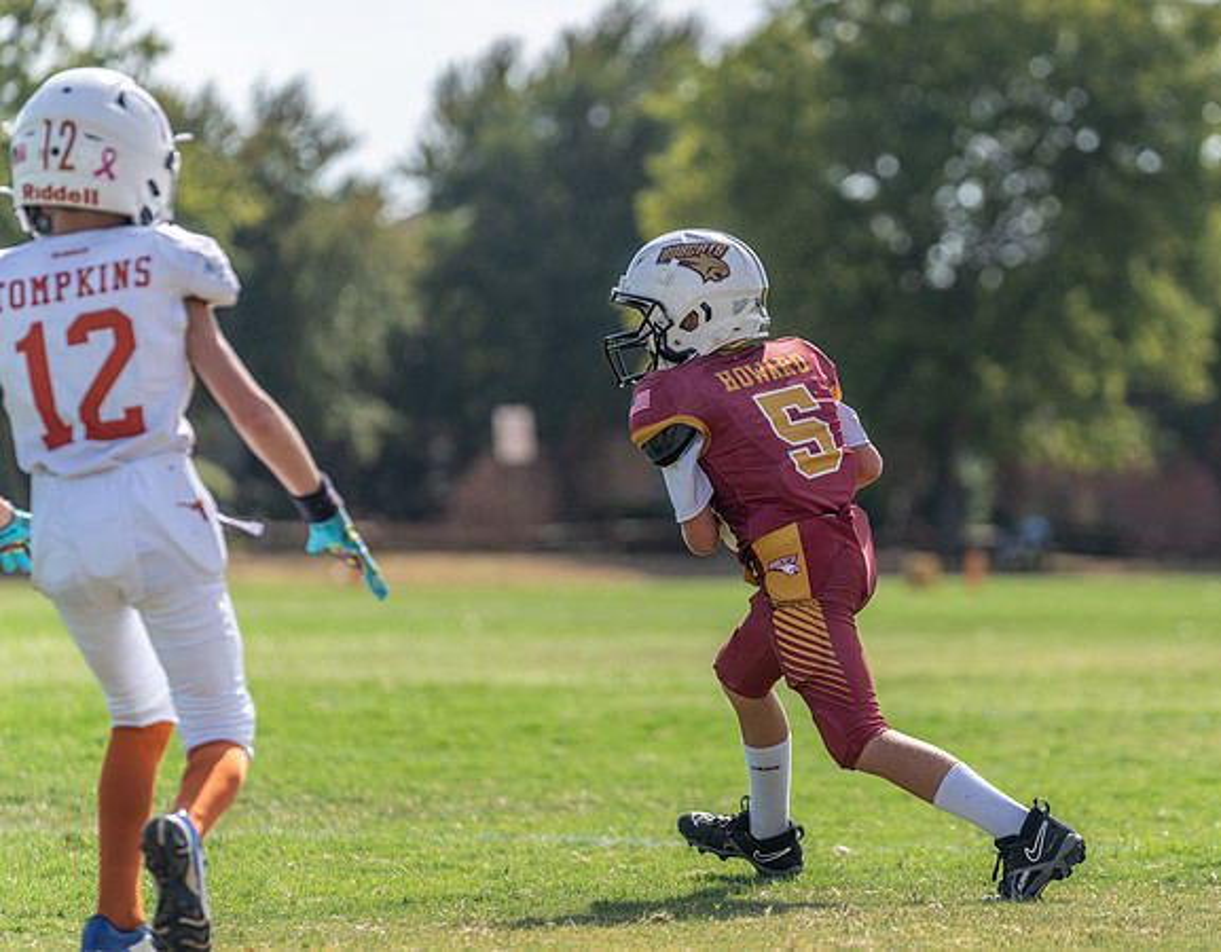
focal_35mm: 223
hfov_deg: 8.7
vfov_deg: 6.8
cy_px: 447
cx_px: 763
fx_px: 7979
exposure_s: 1/1600
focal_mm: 182
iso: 100
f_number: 3.5
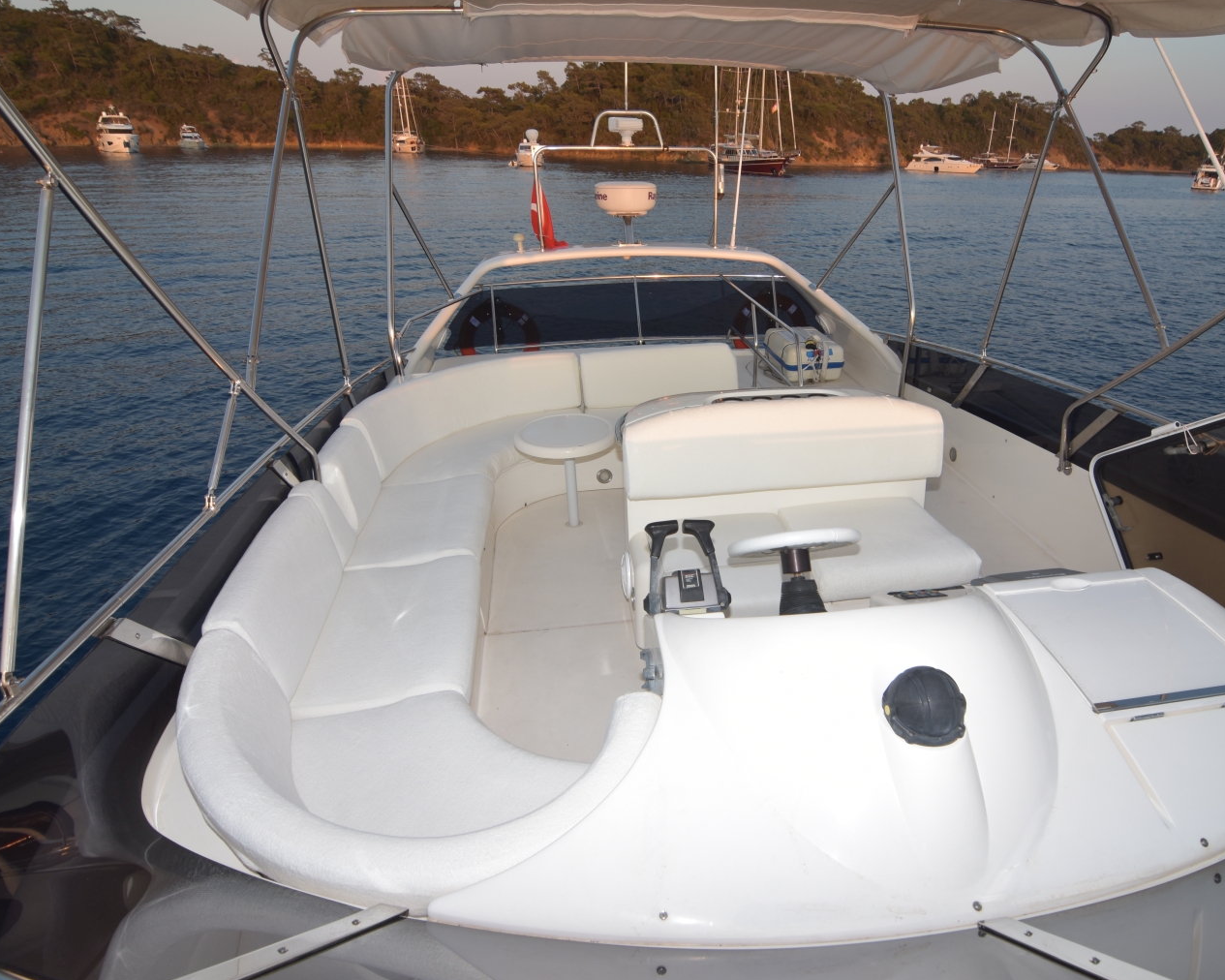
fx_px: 710
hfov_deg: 81.1
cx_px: 692
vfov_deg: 69.2
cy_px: 484
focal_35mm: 20
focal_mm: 11
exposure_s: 1/125
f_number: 5.6
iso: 125
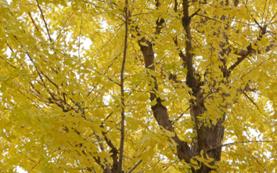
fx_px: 543
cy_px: 38
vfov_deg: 17.9
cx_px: 174
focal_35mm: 72
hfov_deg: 28.5
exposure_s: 1/60
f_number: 6.3
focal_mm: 20
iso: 400
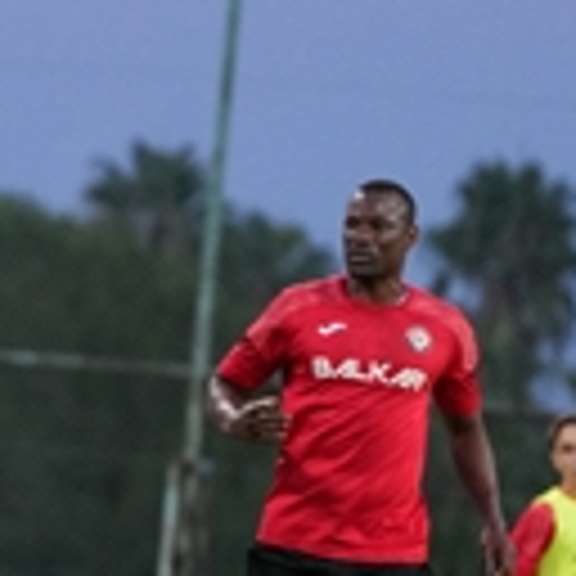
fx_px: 10298
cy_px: 367
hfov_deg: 3.2
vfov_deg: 3.2
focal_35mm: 547
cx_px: -724
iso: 2500
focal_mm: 129
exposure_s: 1/800
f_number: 2.8
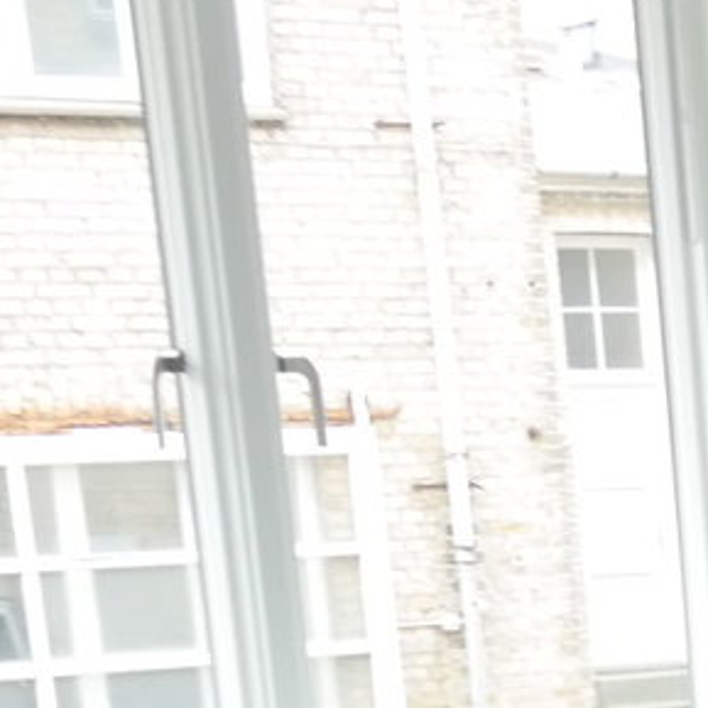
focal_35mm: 141
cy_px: 1231
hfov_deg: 10.5
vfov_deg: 11.6
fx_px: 3263
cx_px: 1759
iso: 400
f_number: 4.5
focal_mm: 20
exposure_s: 1/40
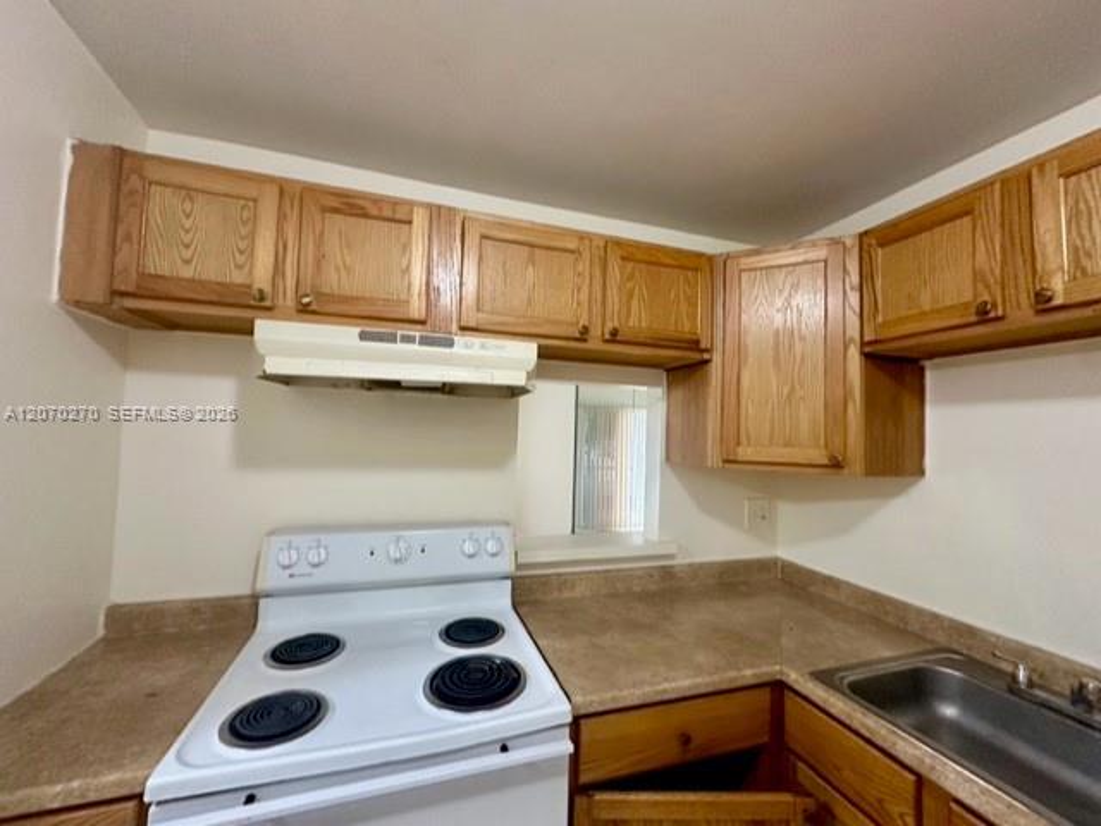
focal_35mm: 14
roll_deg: -1.2
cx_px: 550
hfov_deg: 102.1
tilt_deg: +3.4
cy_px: 413
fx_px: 445
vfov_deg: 85.7
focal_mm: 2.22
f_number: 2.2
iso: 500
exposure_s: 1/60
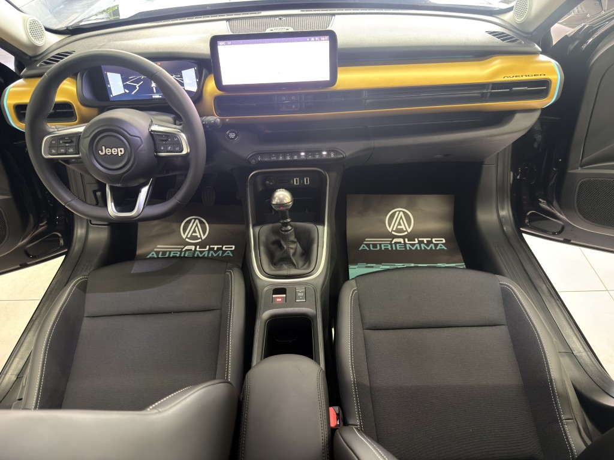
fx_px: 426
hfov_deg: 71.6
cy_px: 230
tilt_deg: -40.4
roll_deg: +3.5
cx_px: 307
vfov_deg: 56.8
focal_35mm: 24
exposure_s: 1/25
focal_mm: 6.76
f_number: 1.78
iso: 640
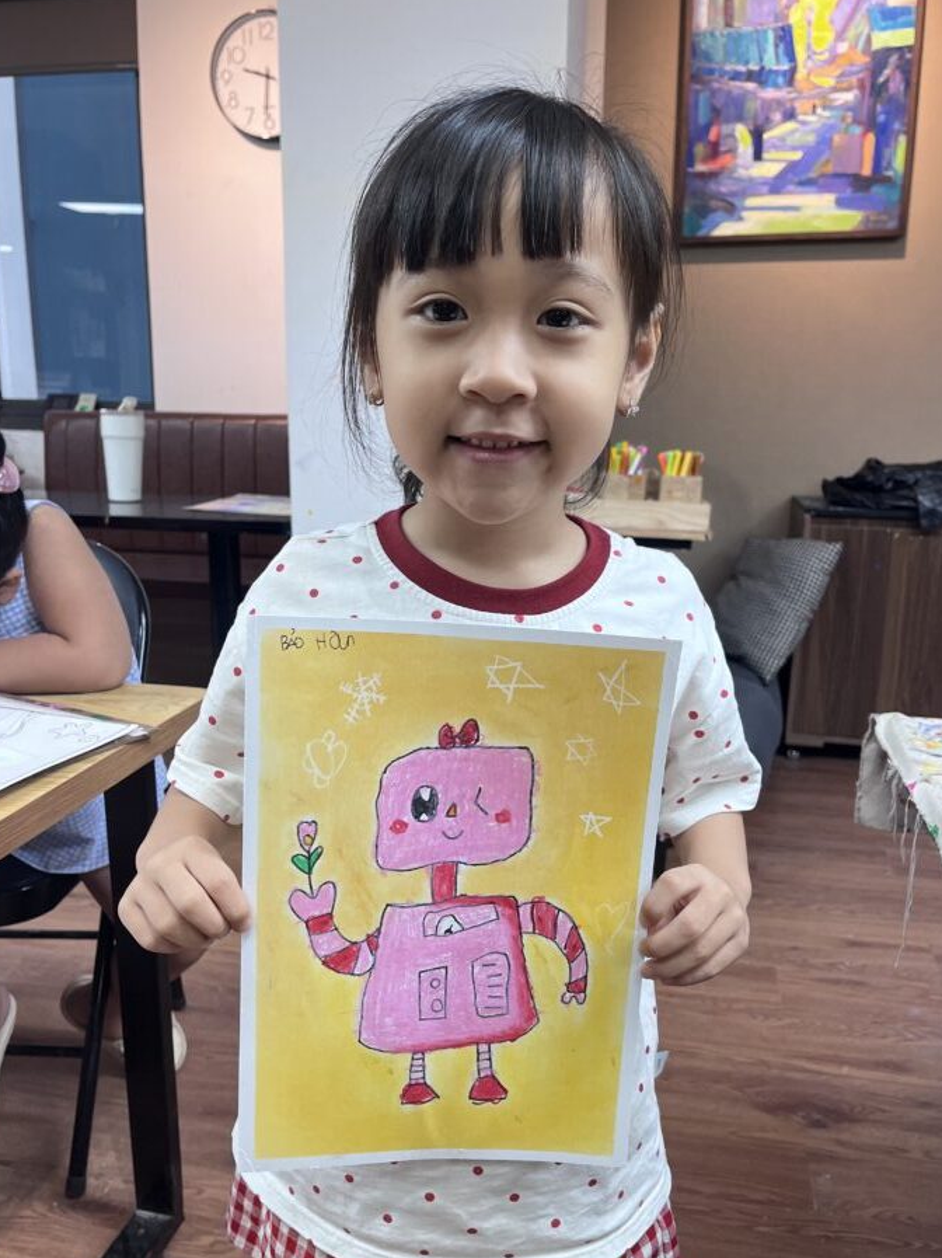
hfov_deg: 48.2
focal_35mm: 29
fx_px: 1053
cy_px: 649
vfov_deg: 61.7
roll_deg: -0.9
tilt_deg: -12.6
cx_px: 488
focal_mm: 5.1
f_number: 1.6
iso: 80
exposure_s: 1/122
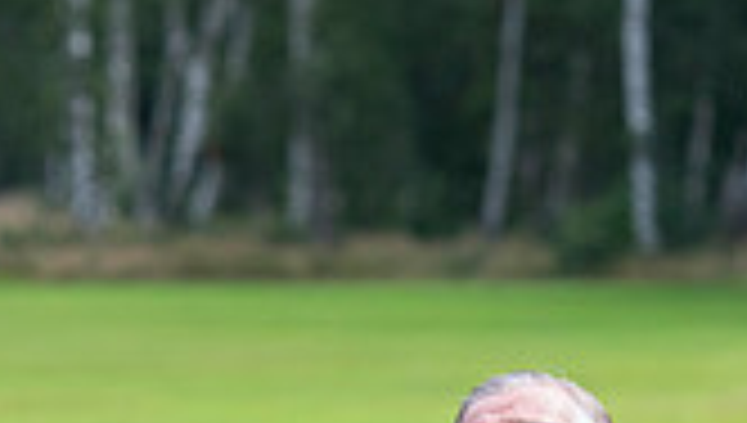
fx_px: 13590
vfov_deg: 1.8
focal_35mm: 685
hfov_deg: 3.1
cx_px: 162
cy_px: 862
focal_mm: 125
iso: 500
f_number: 4.5
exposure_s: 1/1600
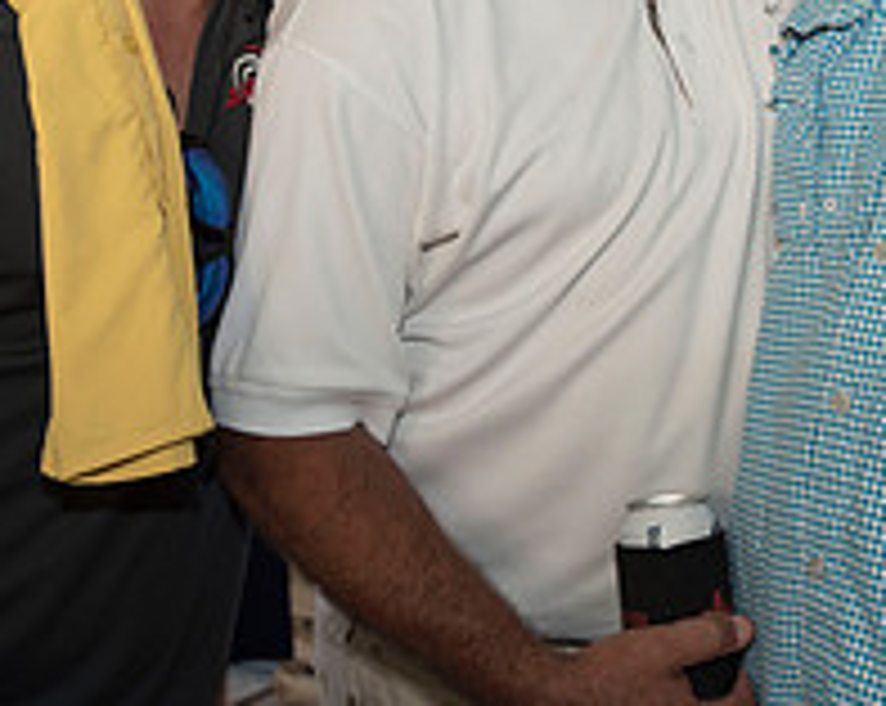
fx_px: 2173
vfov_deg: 18.3
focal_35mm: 83
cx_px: 612
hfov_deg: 22.9
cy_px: 137
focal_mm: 30
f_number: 5
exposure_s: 1/100
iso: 500
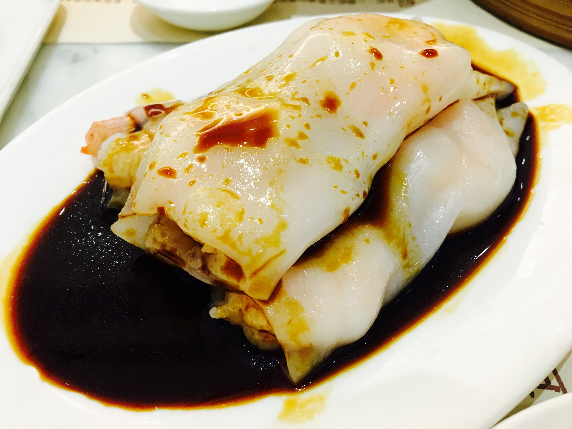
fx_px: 479
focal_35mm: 29
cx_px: 286
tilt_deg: -48.5
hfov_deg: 61.7
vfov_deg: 48.2
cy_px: 214
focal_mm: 4.15
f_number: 2.2
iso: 125
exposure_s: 1/33
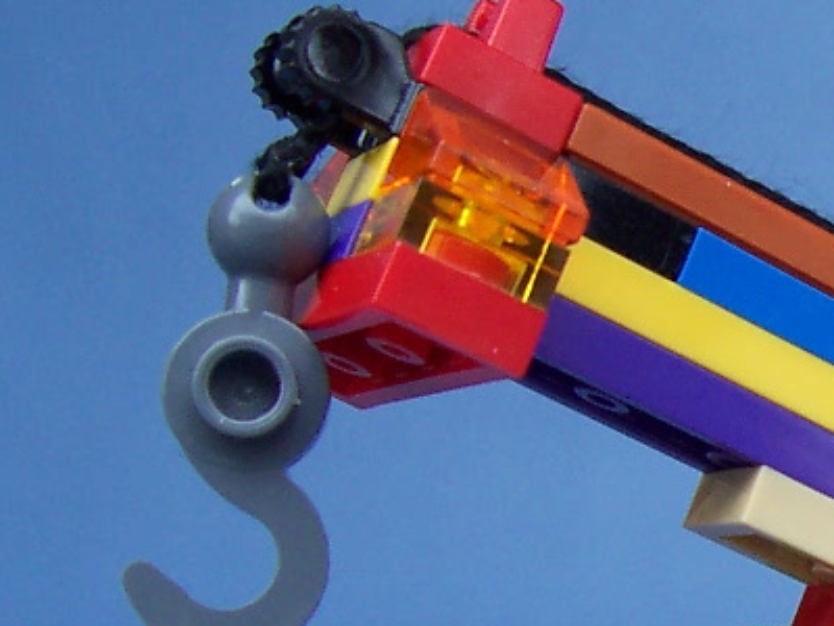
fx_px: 2674
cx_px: 1213
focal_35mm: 111
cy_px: 572
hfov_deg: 16.3
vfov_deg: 13.2
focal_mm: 5.6
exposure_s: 1/250
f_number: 2.8
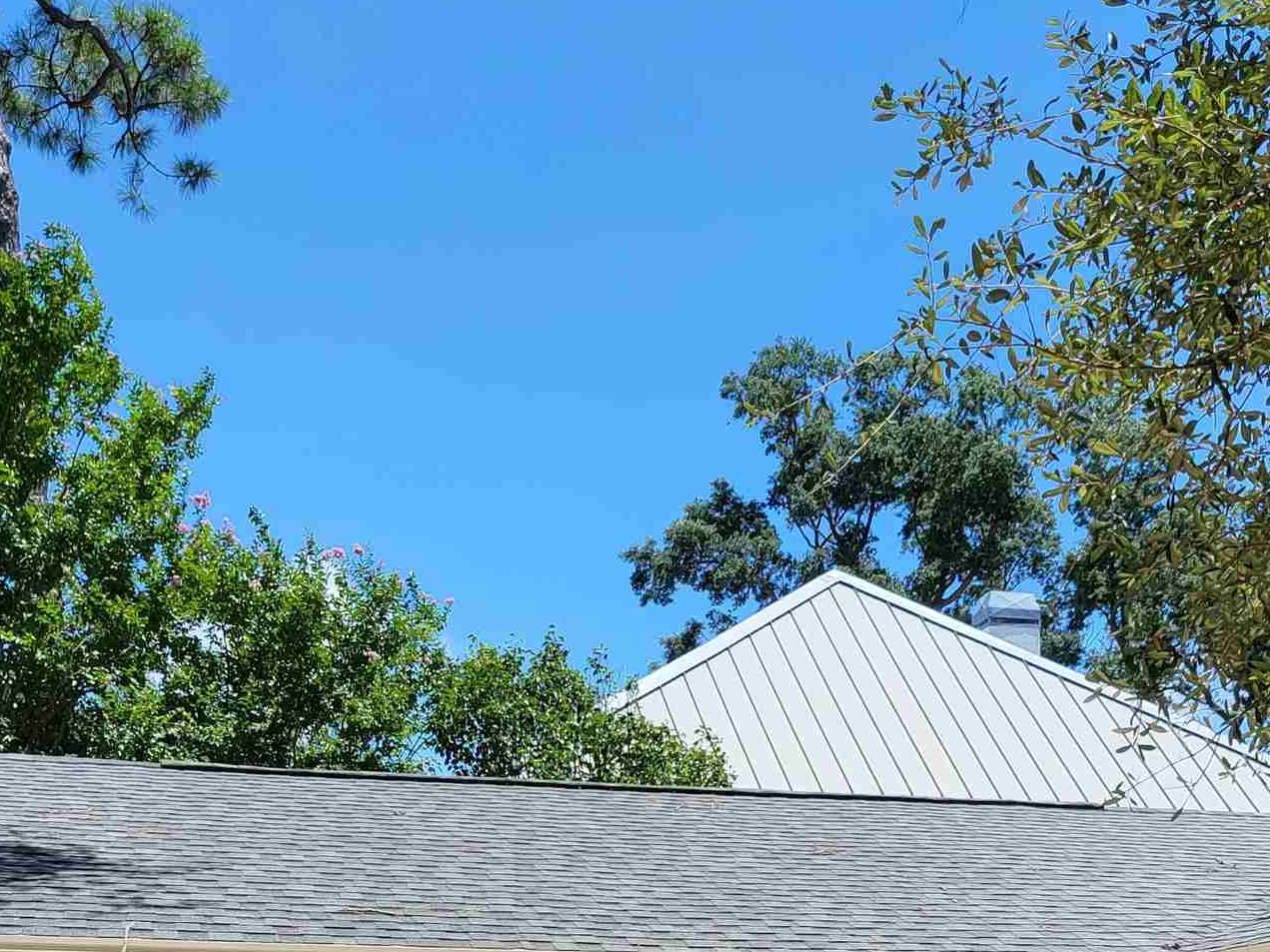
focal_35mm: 58
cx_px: 645
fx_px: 2128
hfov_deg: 33.2
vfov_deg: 23.2
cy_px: 1127
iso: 40
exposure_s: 1/2378
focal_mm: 5
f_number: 1.8
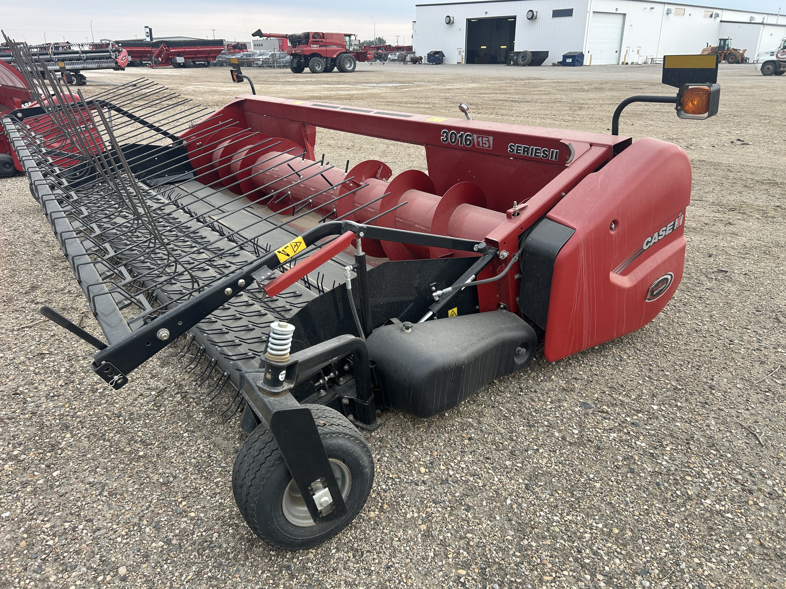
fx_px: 590
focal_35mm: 26
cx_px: 393
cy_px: 294
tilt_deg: -19.7
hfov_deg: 67.3
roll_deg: +0.1
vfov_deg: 53.1
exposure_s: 1/982
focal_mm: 5.7
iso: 50
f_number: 1.5
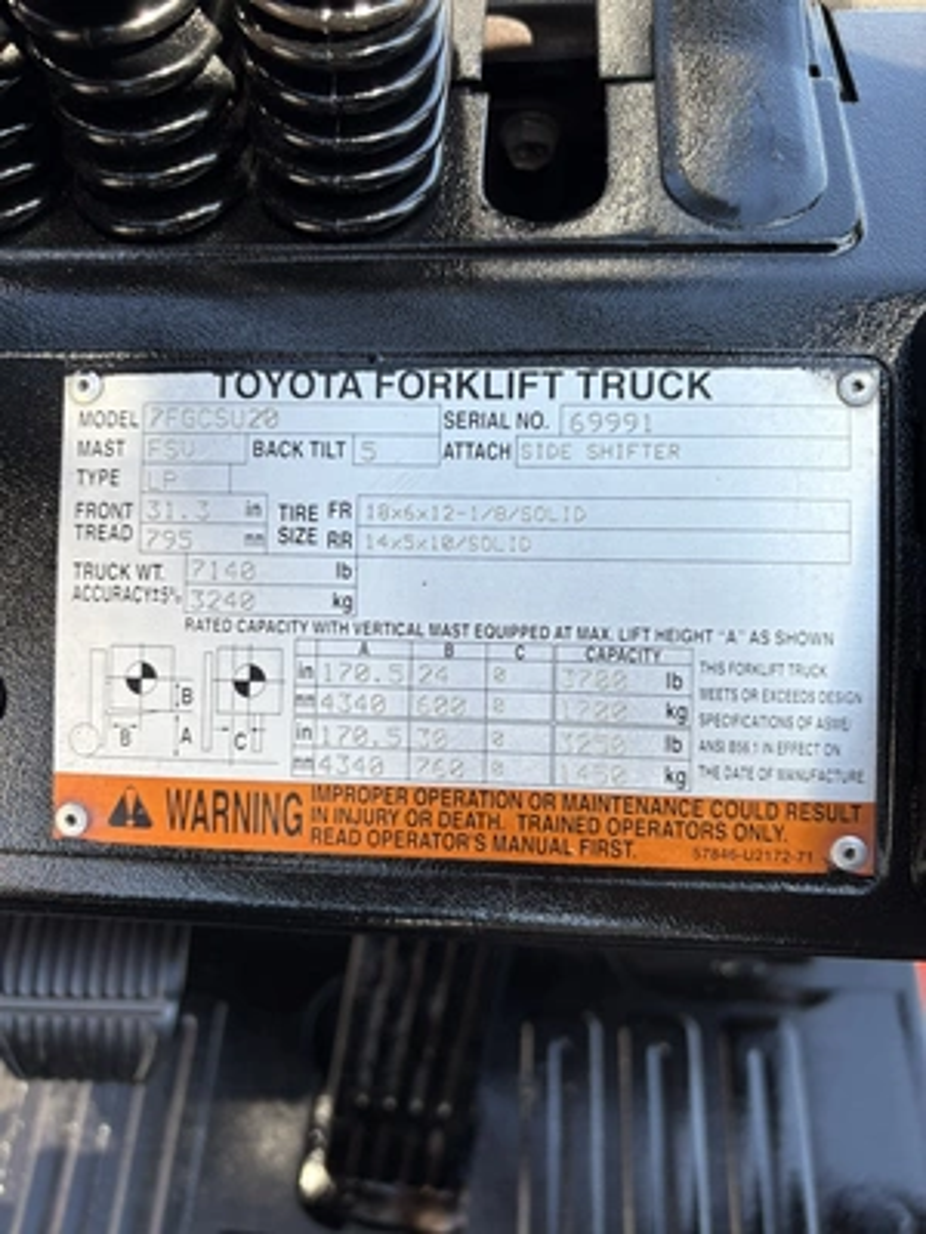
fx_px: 927
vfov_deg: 67.3
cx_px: 463
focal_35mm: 26
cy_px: 617
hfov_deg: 53.1
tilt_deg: -59.3
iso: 50
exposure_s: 1/414
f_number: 1.6
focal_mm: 5.96
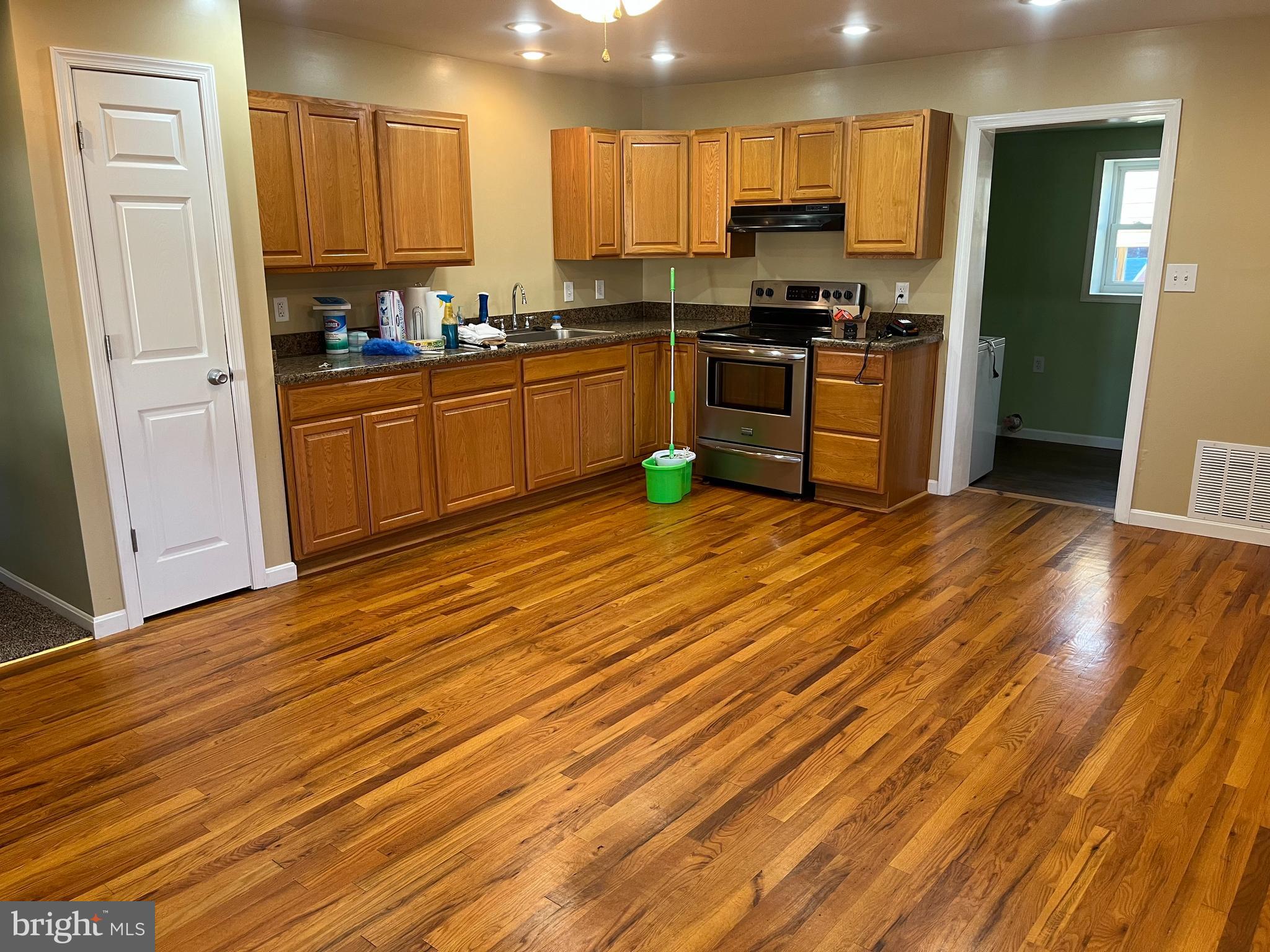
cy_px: 476
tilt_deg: -14.0
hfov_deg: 67.3
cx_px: 635
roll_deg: +1.7
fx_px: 954
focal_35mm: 26
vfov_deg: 53.1
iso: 100
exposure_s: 1/60
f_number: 1.6
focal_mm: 5.1
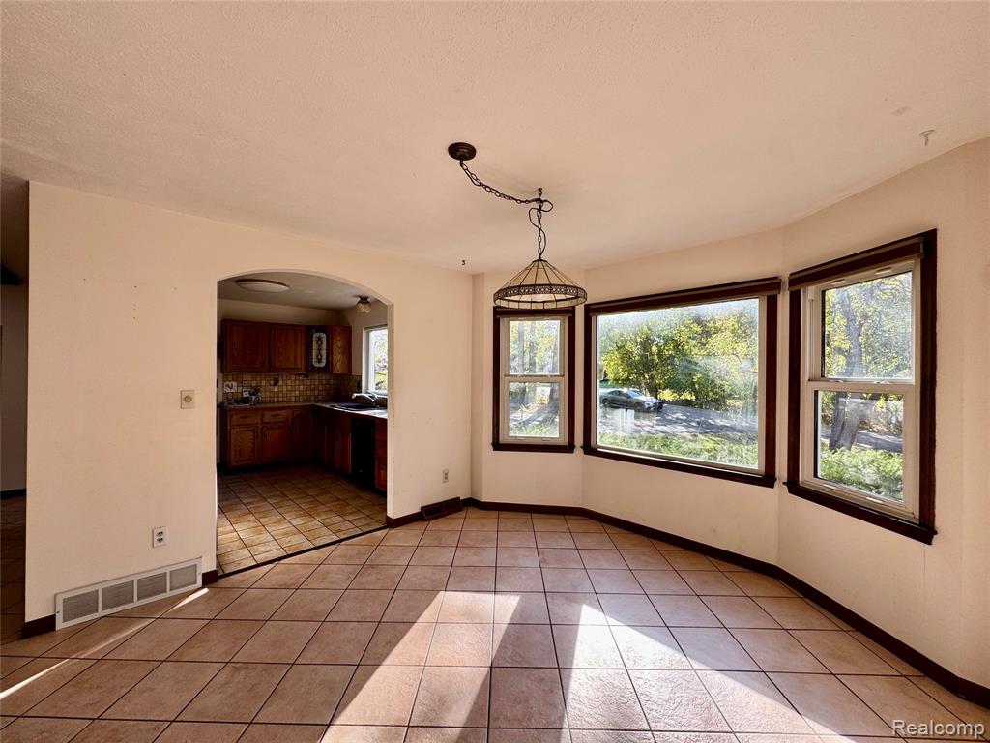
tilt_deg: -1.0
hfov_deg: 102.1
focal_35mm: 14
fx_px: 400
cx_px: 495
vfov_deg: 85.7
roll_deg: +0.0
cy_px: 372
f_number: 2.2
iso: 50
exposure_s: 1/99
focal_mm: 2.22
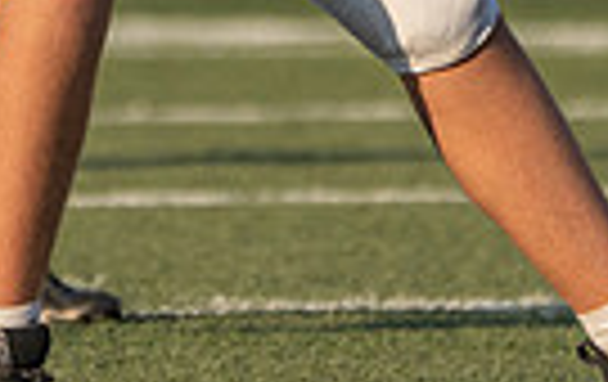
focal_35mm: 2423
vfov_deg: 0.5
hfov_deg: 0.9
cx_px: 72
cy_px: -285
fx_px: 40233
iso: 400
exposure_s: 1/1250
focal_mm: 400
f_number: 5.6
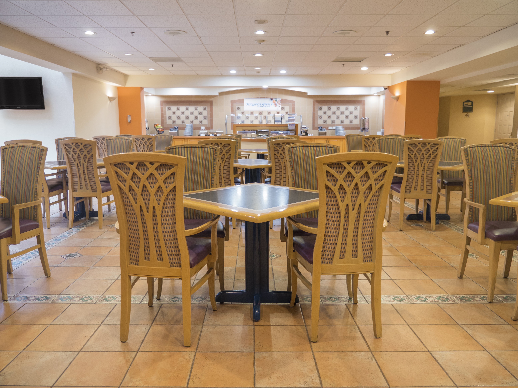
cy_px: 194
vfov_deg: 49.7
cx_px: 259
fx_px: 419
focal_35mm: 28
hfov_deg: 63.4
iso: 400
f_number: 2.8
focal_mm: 13
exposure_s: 1/25
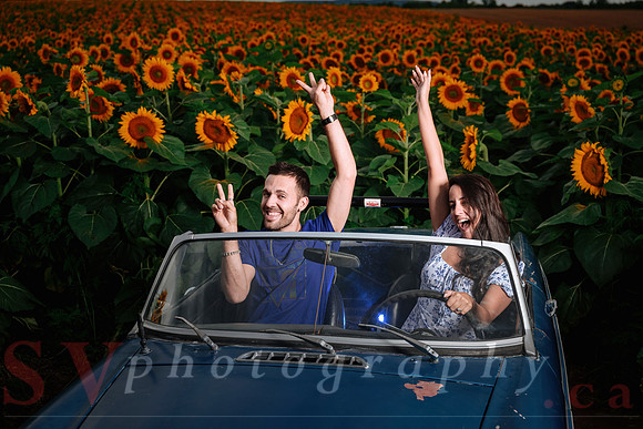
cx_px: 328
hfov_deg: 42.2
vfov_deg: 28.9
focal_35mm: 47
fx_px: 833
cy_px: 214
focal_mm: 45
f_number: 4
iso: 64
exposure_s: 1/200
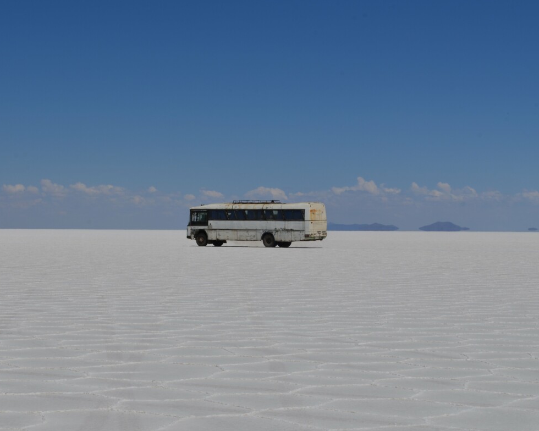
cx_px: 217
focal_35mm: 86
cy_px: 216
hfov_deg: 22.2
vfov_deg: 17.9
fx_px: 1372
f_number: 14
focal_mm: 50
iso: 100
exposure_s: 1/400
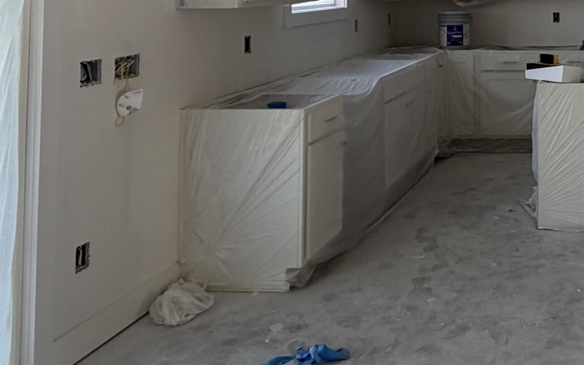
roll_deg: +0.6
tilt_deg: +2.6
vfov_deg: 27.1
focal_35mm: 43
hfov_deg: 40.1
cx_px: 595
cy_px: -49
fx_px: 684
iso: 125
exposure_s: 1/121
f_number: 2.2
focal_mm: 2.22
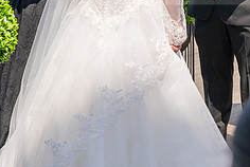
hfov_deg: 11.9
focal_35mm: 172
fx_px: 1196
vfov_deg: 7.9
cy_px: -21
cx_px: 208
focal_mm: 70
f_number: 8
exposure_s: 1/800
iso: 200
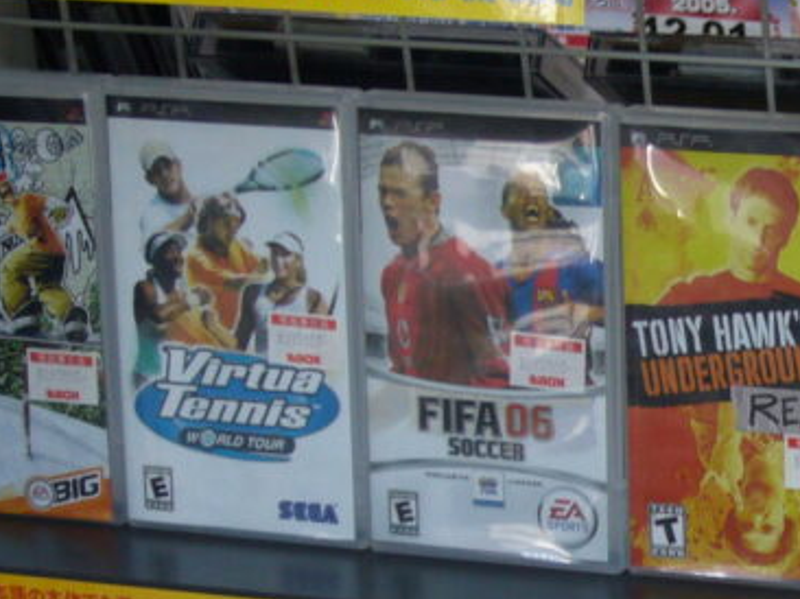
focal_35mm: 168
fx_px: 3880
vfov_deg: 8.8
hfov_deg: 11.5
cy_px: 479
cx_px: 992
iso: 100
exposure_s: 1/25
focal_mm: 9.9
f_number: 3.6
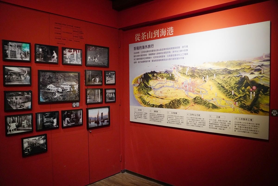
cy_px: 93
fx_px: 216
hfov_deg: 65.5
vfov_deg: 46.4
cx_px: 139
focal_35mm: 28
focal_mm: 28
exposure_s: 1/160
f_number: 2.8
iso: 3200
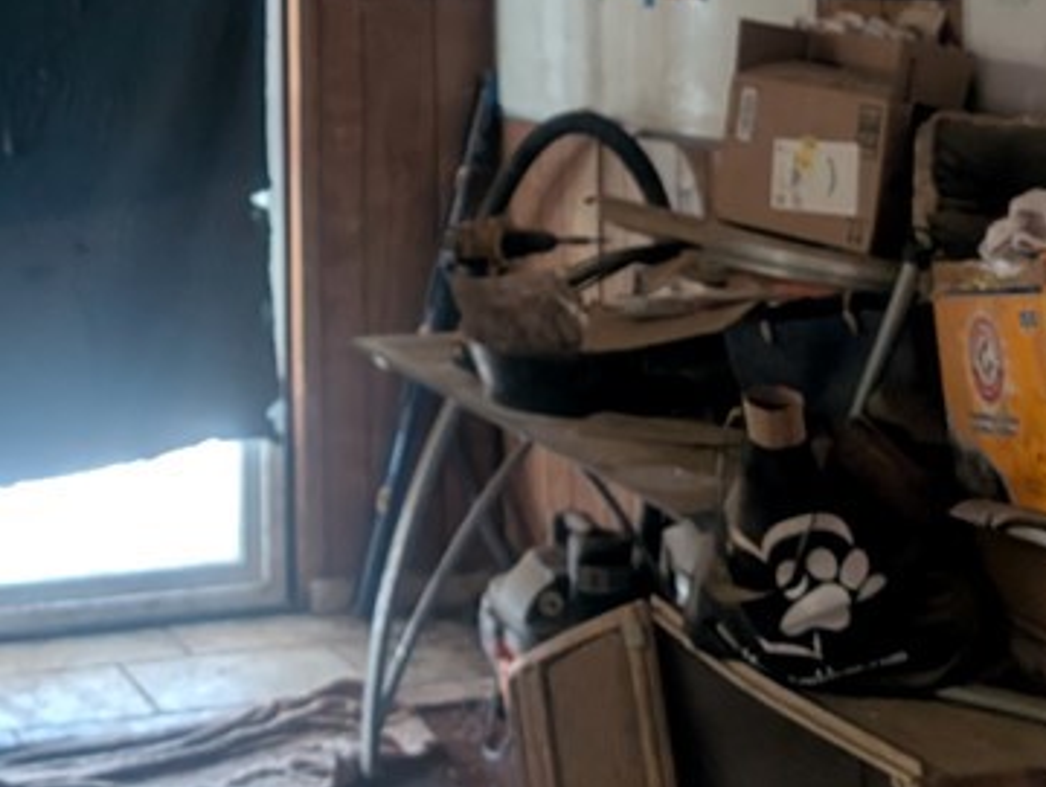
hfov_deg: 27.8
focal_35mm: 68
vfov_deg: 20.0
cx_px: 179
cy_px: -221
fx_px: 2058
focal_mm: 6.9
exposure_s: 1/60
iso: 728
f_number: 1.68
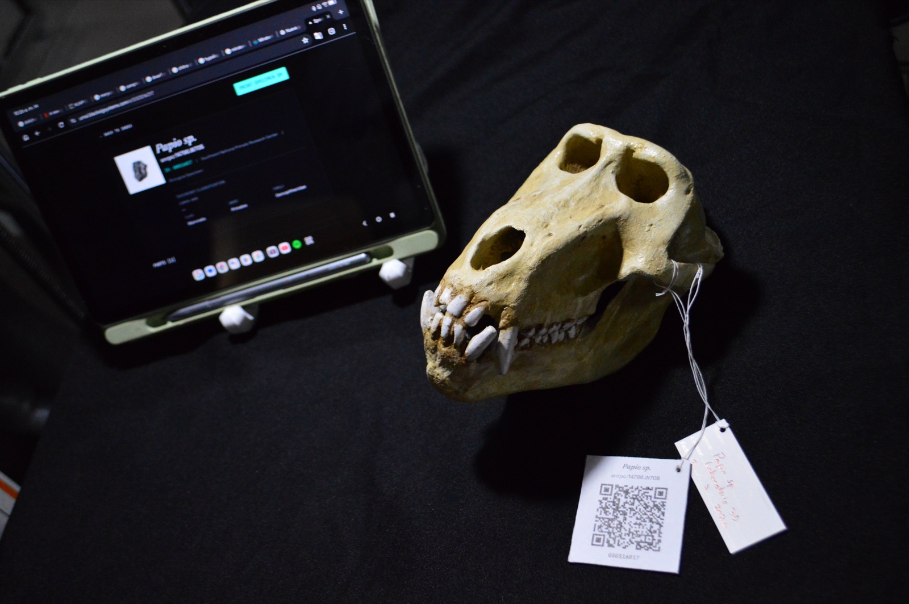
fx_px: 984
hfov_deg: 49.6
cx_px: 454
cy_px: 302
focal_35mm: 39
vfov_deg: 34.2
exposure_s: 1/250
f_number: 4.5
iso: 3200
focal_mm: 26
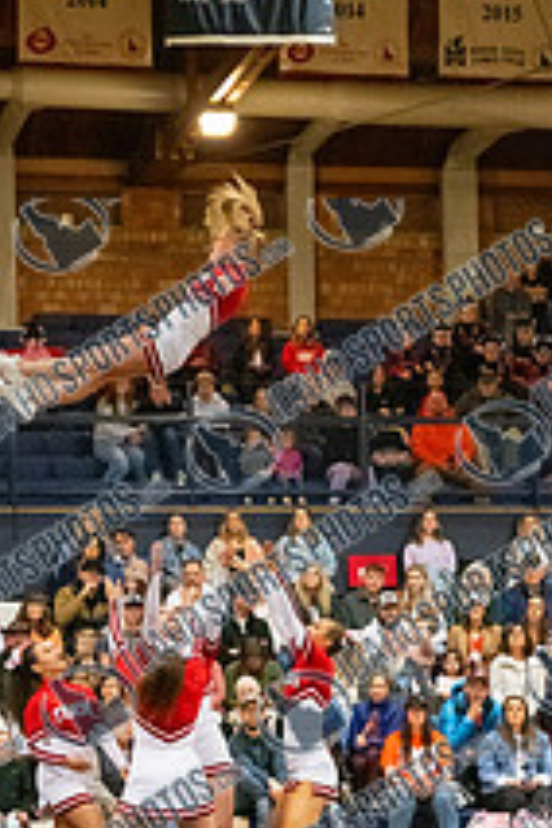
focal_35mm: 116
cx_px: 257
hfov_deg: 11.8
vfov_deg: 17.5
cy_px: 665
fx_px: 2668
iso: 10000
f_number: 3.2
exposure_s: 1/1000
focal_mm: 55
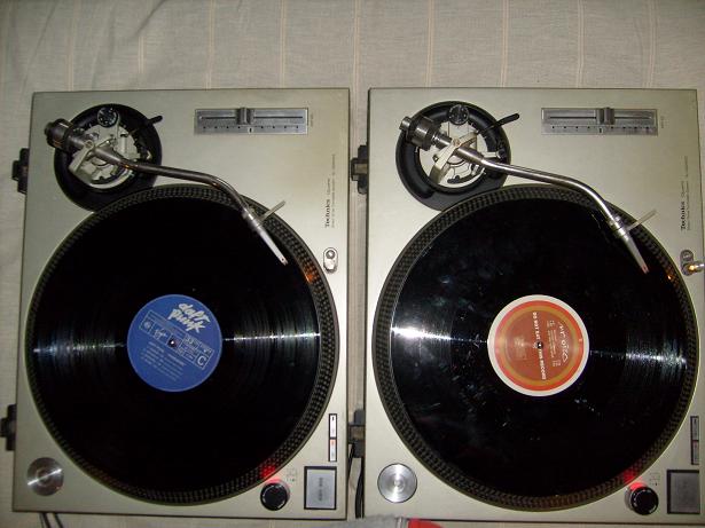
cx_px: 352
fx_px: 713
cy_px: 264
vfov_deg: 40.7
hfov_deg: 52.6
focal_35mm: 35
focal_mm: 5.8
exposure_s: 1/45
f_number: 2.8
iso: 100
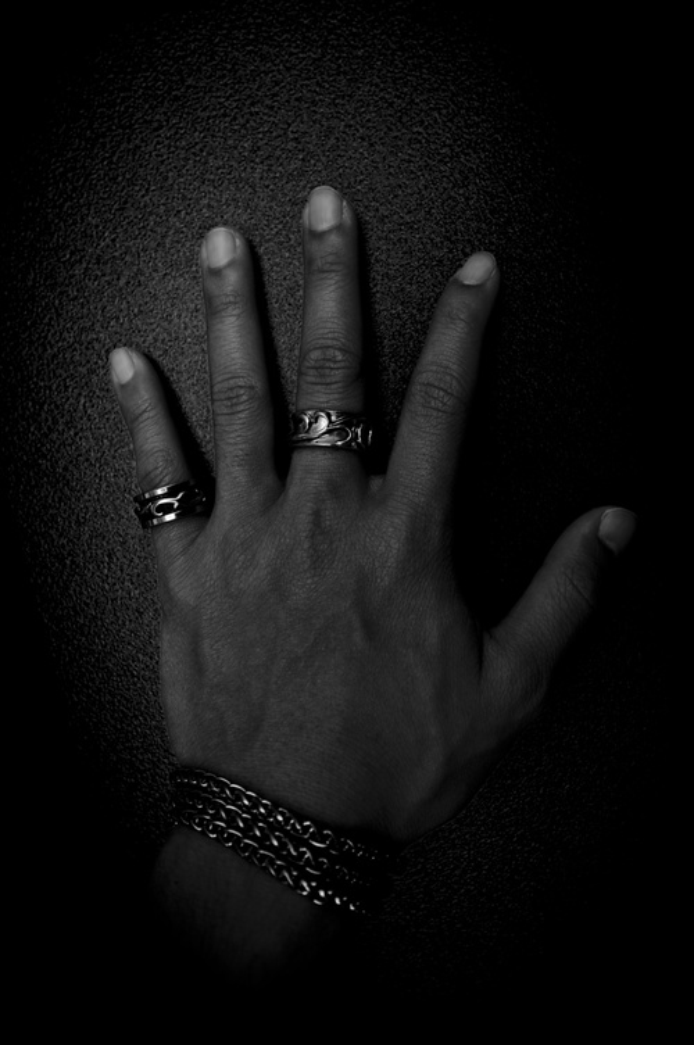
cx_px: 347
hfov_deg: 36.8
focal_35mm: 36
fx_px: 1044
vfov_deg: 53.2
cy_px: 522
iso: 100
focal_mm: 24
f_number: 4
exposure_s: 1/160
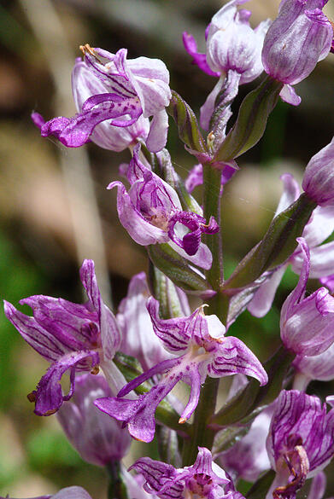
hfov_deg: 10.2
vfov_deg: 15.2
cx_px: 167
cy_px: 250
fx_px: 1875
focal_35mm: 135
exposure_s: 1/160
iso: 3200
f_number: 18
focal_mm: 90
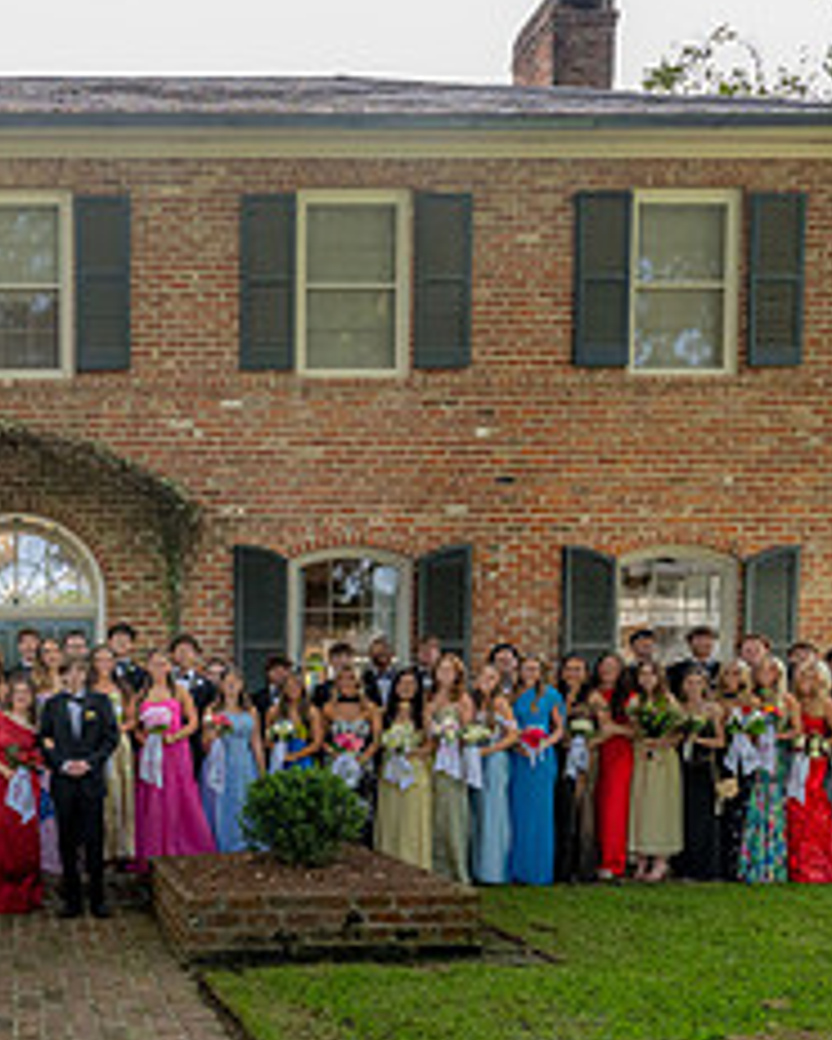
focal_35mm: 34
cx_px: 27
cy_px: 768
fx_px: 1046
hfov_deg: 39.1
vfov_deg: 50.8
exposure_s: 1/160
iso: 800
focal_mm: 14
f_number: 8
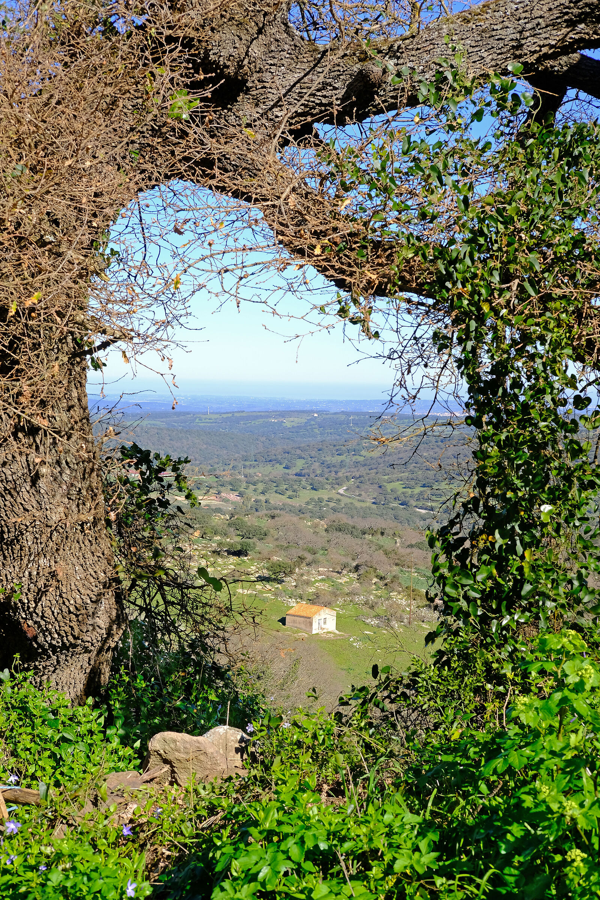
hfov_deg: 25.5
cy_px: 450
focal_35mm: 53
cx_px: 300
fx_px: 1325
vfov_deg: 37.5
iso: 200
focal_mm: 35
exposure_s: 1/160
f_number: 9
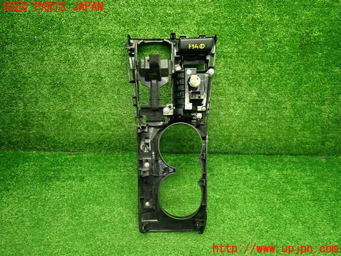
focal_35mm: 25
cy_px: 128
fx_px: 246
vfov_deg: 54.9
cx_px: 170
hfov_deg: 69.4
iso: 200
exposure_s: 1/30
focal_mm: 4.5
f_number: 2
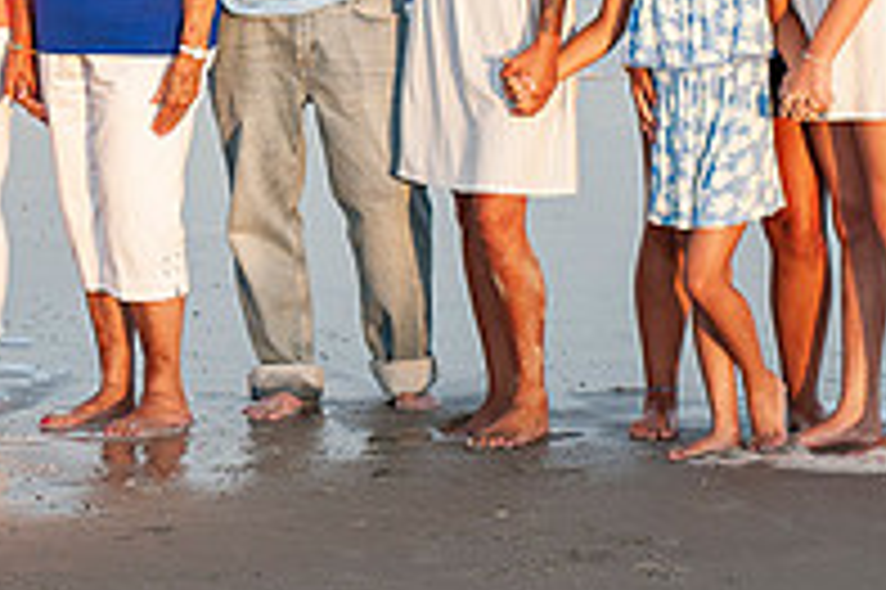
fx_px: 3615
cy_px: -108
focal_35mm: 147
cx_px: -171
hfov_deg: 13.6
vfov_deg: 9.2
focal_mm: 50
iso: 400
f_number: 4
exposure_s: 1/1600
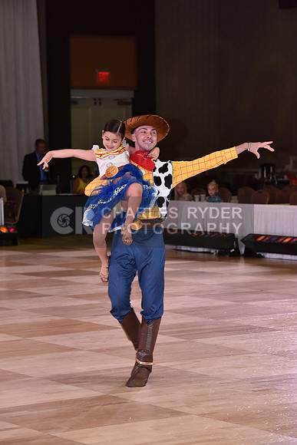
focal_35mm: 130
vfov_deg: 15.8
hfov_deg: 10.6
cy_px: 222
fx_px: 1608
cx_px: 148
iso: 1600
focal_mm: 130
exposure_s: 1/250
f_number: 6.3
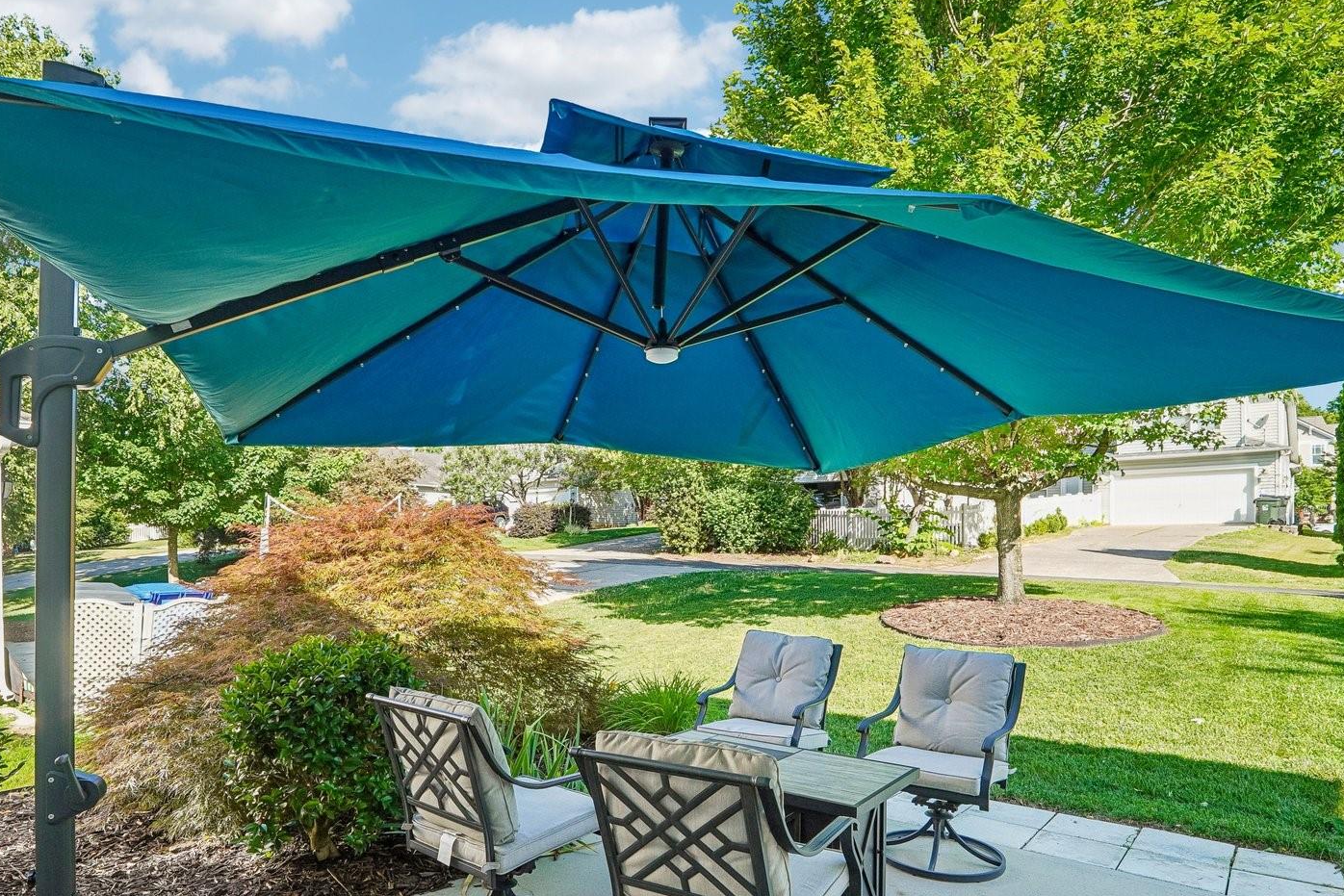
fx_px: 821
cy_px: 553
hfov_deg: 78.5
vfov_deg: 56.6
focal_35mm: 22
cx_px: 625
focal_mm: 10
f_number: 8
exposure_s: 1/30
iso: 160
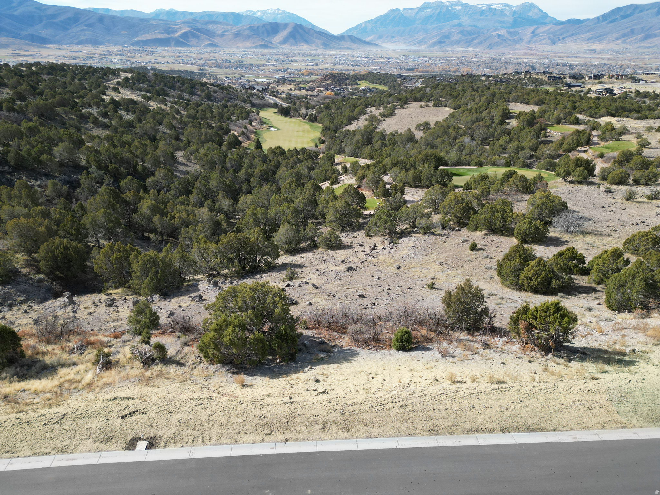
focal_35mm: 24
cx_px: 330
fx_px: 458
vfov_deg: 56.8
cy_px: 248
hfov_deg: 71.6
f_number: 1.7
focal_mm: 6.72
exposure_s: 1/2000
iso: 140
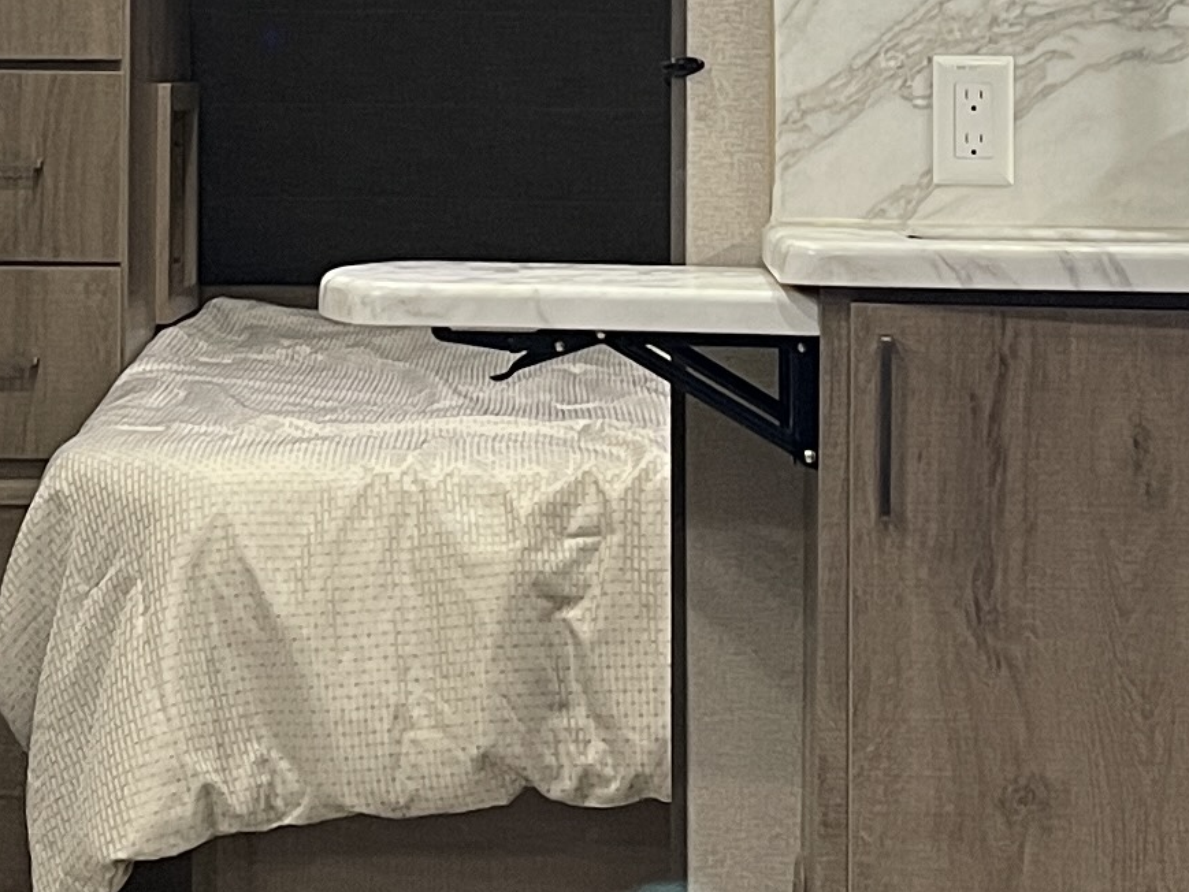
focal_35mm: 116
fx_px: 3985
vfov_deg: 12.5
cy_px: -133
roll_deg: -0.4
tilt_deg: +1.5
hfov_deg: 16.9
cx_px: 365
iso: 250
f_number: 1.6
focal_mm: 5.1
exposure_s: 1/60
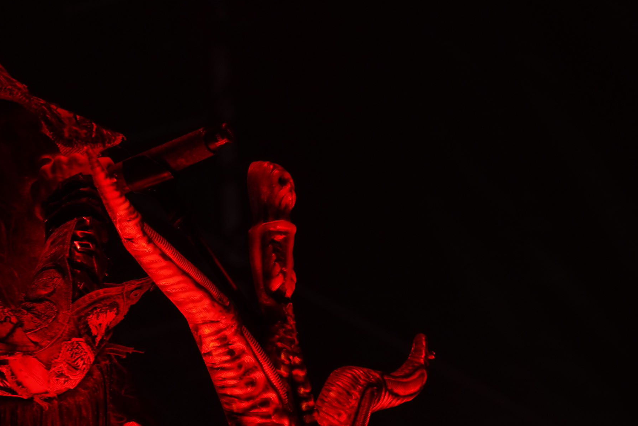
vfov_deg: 3.9
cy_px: 468
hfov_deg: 5.9
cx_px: 75
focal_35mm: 351
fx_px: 6221
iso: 200
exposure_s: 1/125
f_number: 4
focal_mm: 105
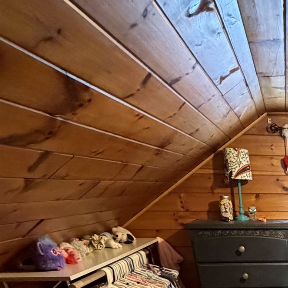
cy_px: 381
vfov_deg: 30.3
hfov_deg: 30.7
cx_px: 375
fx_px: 405
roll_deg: -0.4
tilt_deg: -25.4
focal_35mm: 43
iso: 1000
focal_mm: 2.22
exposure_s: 1/60
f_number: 2.2
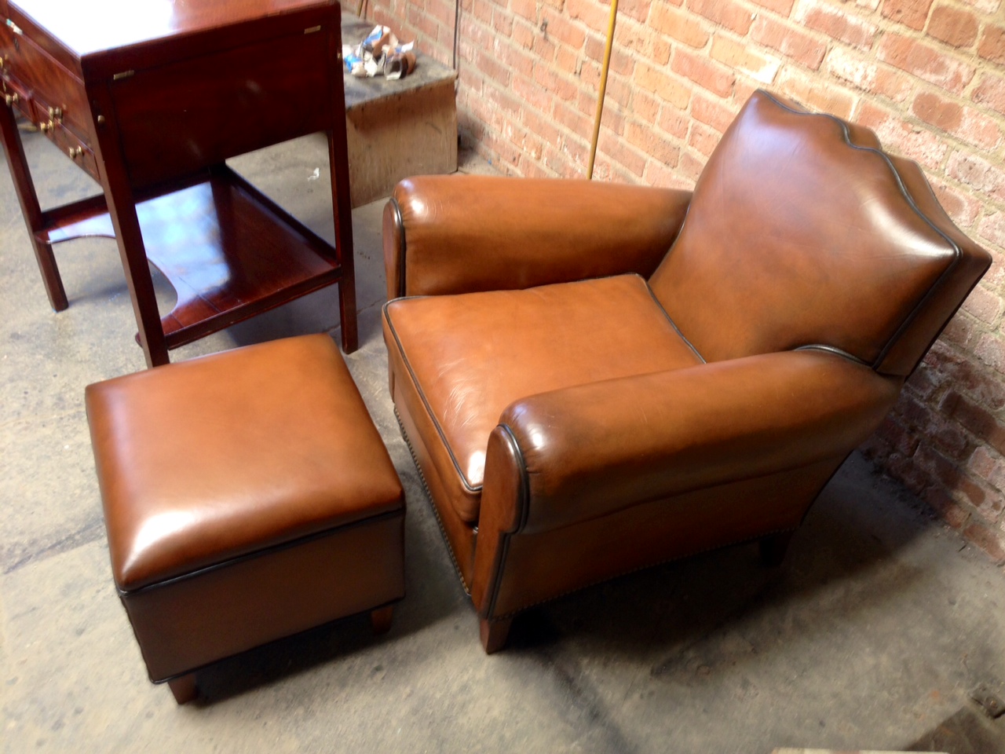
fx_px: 958
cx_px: 502
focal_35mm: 33
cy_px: 377
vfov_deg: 42.9
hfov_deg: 55.4
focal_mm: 4.12
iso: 50
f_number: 2.4
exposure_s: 1/20
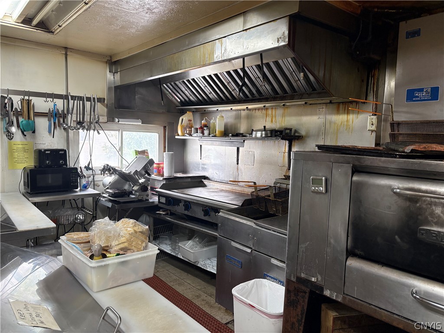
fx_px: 333
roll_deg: -1.1
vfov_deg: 53.1
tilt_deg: -4.8
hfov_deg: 67.3
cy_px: 166
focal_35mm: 26
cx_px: 222
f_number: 1.6
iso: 160
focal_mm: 5.96
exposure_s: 1/60
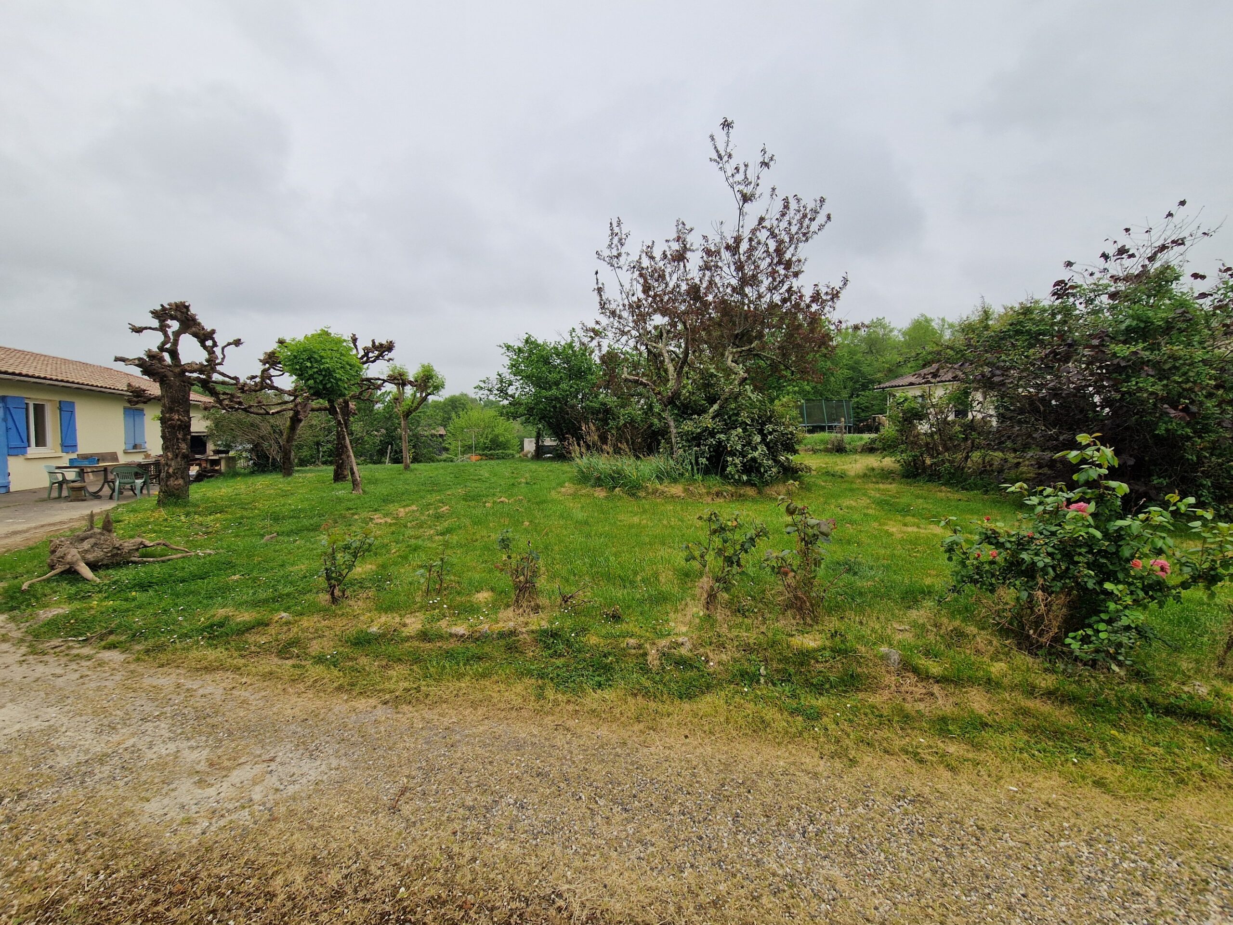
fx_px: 463
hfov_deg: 106.2
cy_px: 462
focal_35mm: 13
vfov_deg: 89.9
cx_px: 616
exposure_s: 1/1104
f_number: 2.2
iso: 50
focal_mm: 2.2
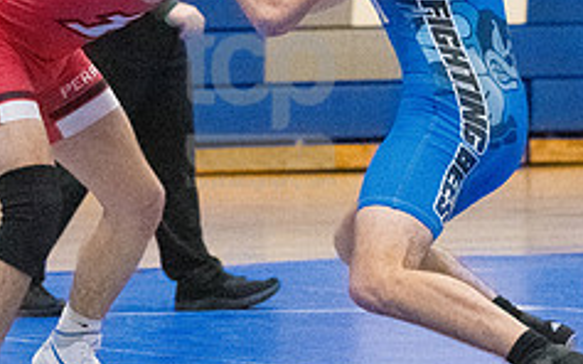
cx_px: 261
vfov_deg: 3.0
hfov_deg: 4.8
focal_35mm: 434
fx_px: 6894
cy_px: 103
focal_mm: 116
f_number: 4.5
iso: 10000
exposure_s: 1/1600
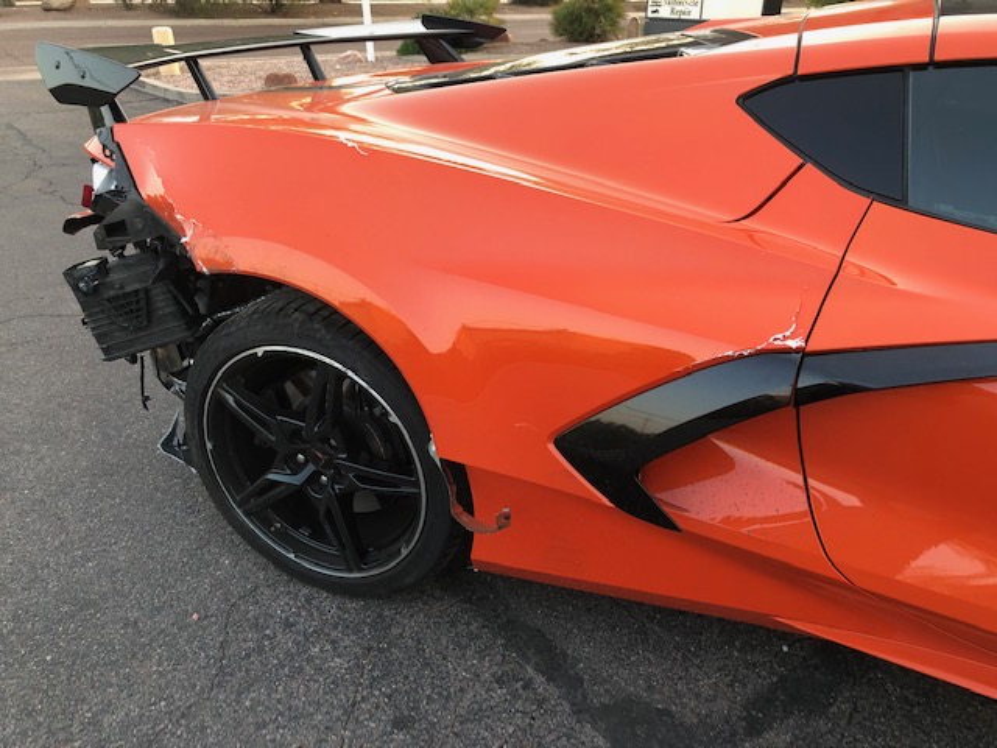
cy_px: 374
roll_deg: -1.4
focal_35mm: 28
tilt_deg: -25.9
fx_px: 806
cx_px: 498
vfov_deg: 49.7
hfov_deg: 63.4
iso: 25
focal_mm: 3.99
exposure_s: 1/30
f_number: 1.8
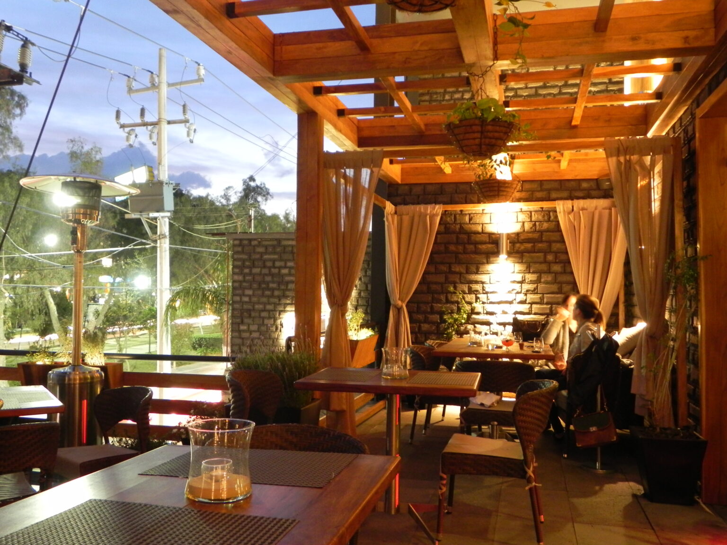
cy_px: 272
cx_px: 364
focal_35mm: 33
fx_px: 693
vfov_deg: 42.9
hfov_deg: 55.4
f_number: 2.8
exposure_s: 1.53
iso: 400
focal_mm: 5.9
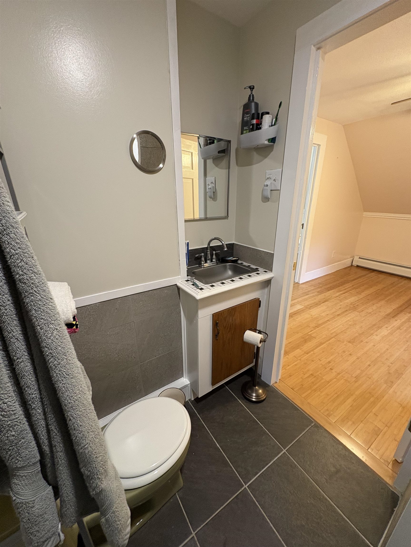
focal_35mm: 14
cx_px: 206
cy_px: 274
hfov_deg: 85.7
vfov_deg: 102.1
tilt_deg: -15.7
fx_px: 222
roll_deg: -0.1
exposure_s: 1/60
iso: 320
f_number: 2.2
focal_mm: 2.22
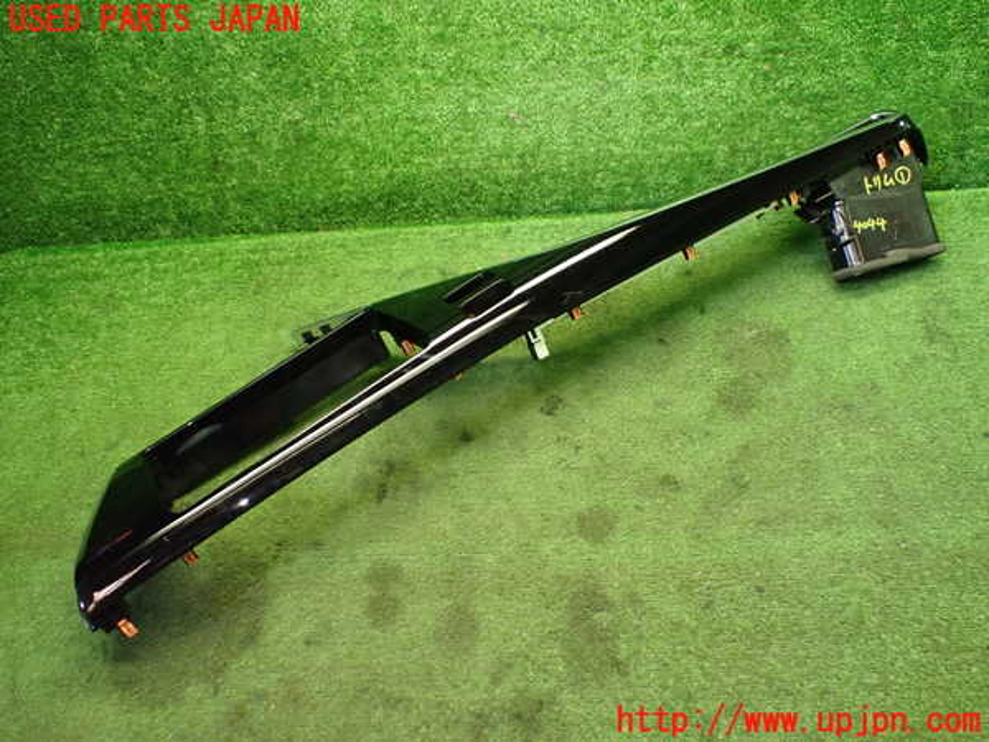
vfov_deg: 46.8
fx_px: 857
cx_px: 494
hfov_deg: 60.0
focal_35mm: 30
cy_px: 371
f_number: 2.3
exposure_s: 1/80
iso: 800
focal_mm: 5.4
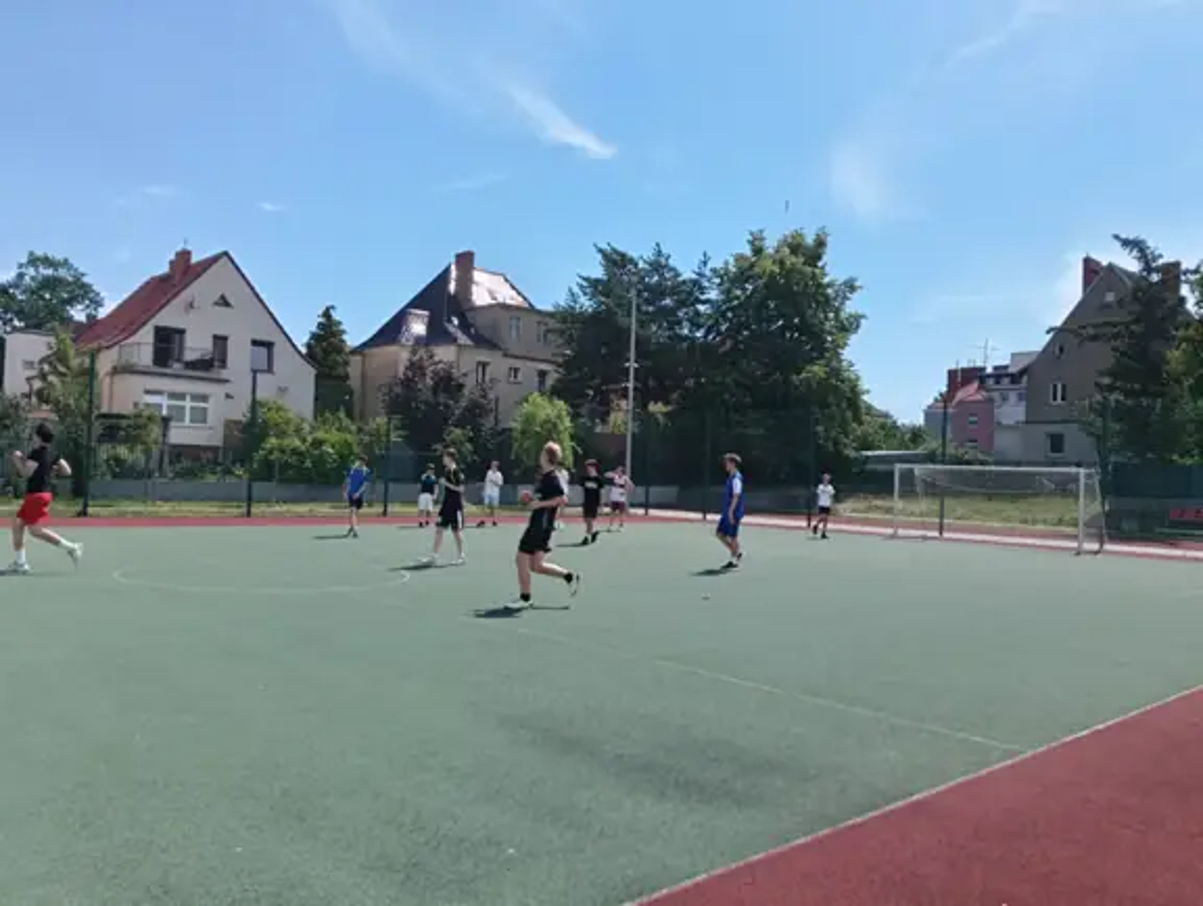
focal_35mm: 27
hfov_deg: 65.2
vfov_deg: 51.5
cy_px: 453
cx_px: 602
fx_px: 940
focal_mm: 3.98
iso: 64
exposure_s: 1/1070
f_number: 1.8
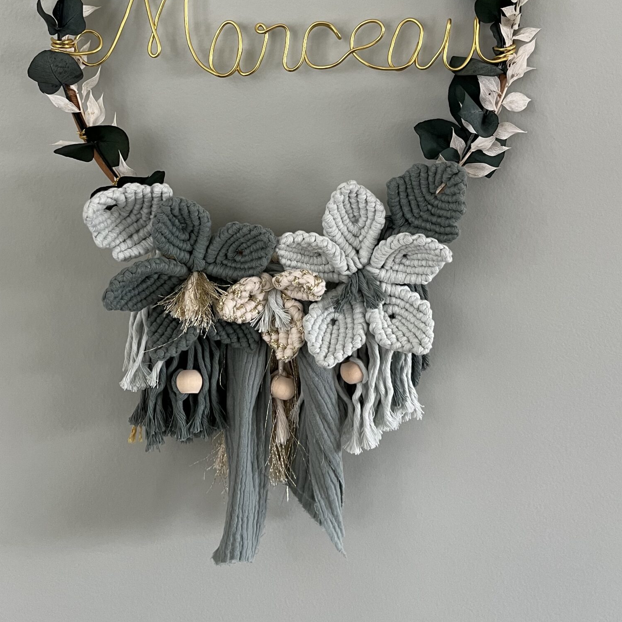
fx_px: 793
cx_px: 299
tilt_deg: -12.0
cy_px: 153
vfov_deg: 41.5
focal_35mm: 39
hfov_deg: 42.8
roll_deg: -0.3
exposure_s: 1/72
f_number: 1.6
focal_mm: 5.1
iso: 125
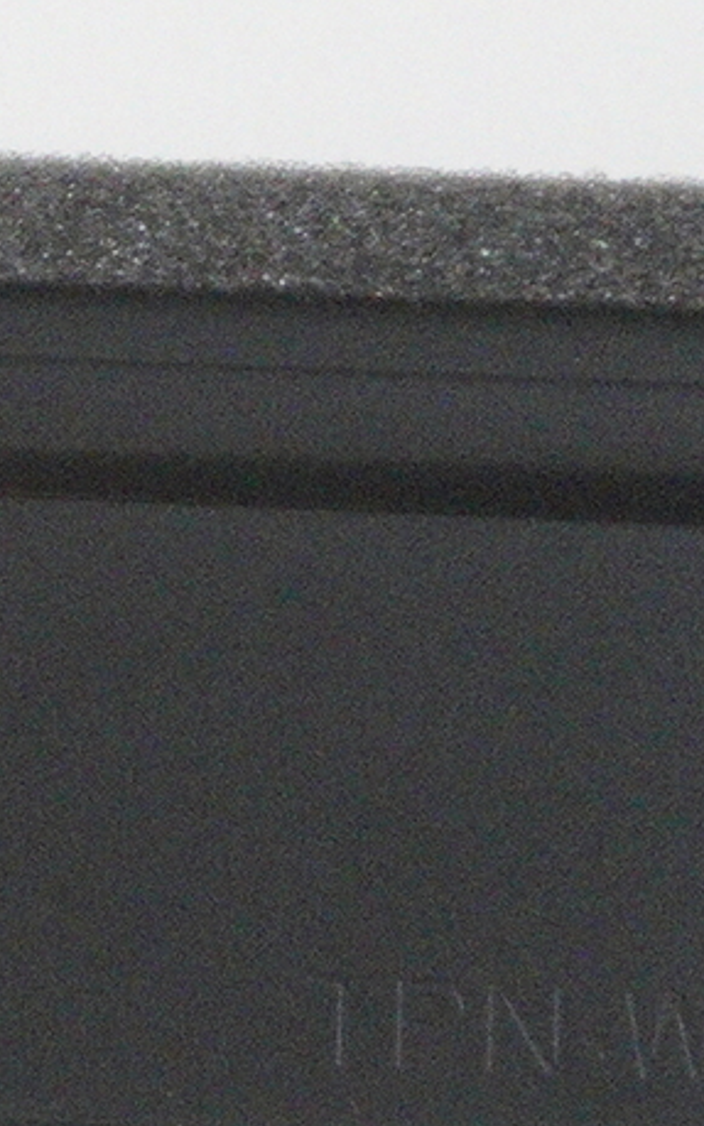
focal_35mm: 258
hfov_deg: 5.0
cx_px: -616
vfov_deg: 8.1
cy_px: 1202
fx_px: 7911
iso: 6400
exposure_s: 1/250
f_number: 5.6
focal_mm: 31
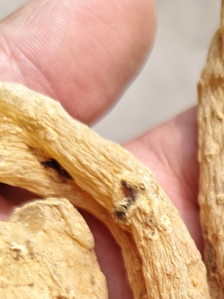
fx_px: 586
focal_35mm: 68
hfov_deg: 20.2
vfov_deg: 26.5
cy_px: 319
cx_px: 271
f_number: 1.88
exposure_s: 1/3311
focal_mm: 5.56
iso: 214
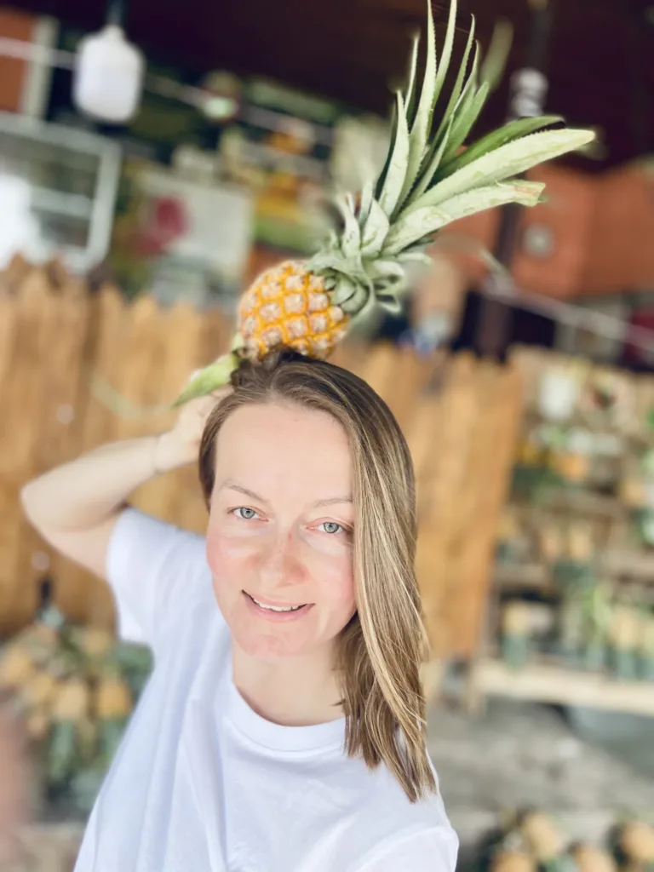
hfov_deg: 53.1
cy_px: 436
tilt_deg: -3.9
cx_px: 327
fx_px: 655
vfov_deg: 67.3
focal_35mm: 26
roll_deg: -9.1
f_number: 1.6
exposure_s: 1/262
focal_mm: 4.2
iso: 40
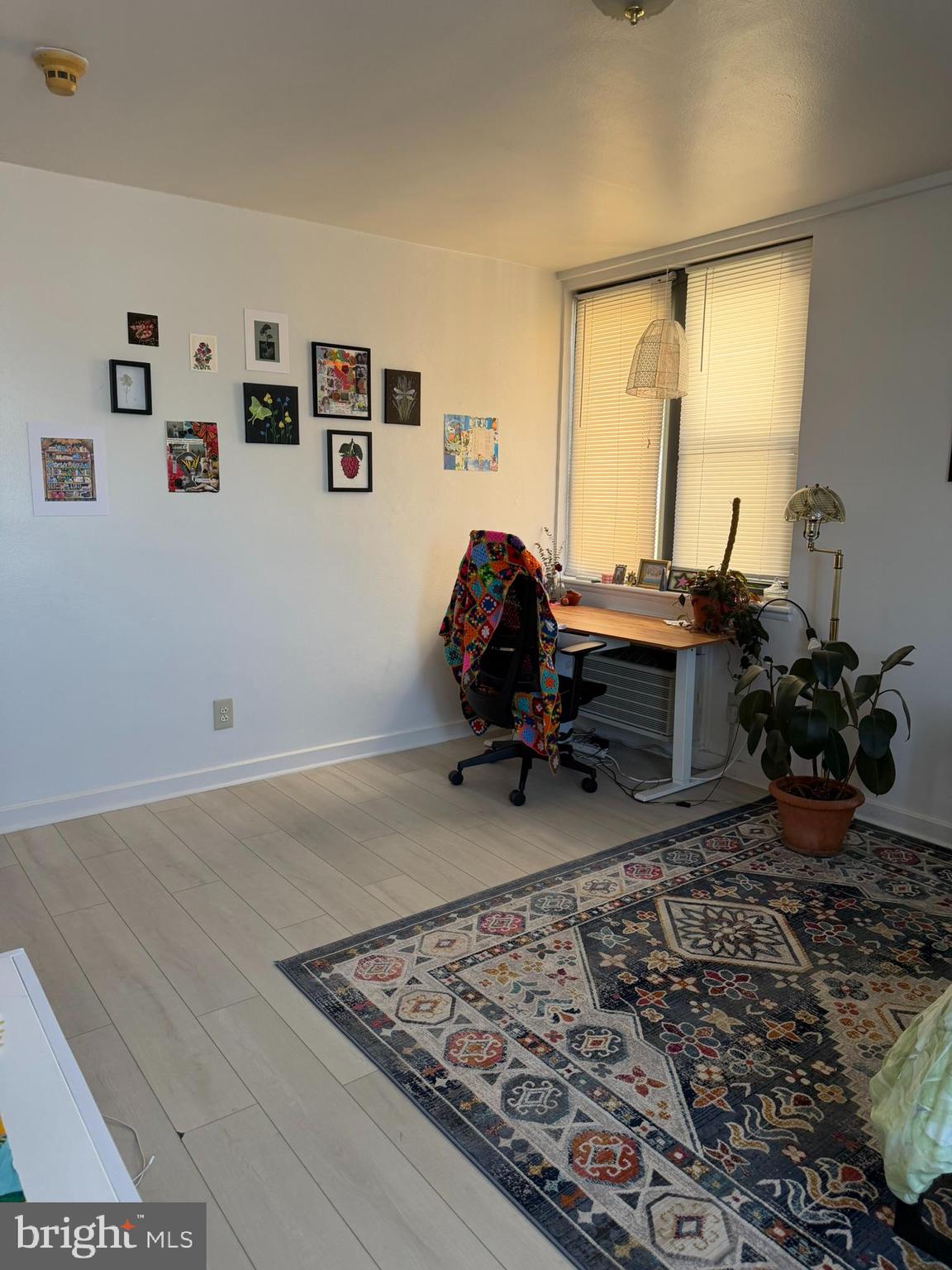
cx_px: 476
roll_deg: -0.3
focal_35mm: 24
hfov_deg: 56.8
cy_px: 635
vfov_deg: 71.6
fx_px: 880
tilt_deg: -10.0
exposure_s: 1/142
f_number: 1.78
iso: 125
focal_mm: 6.76
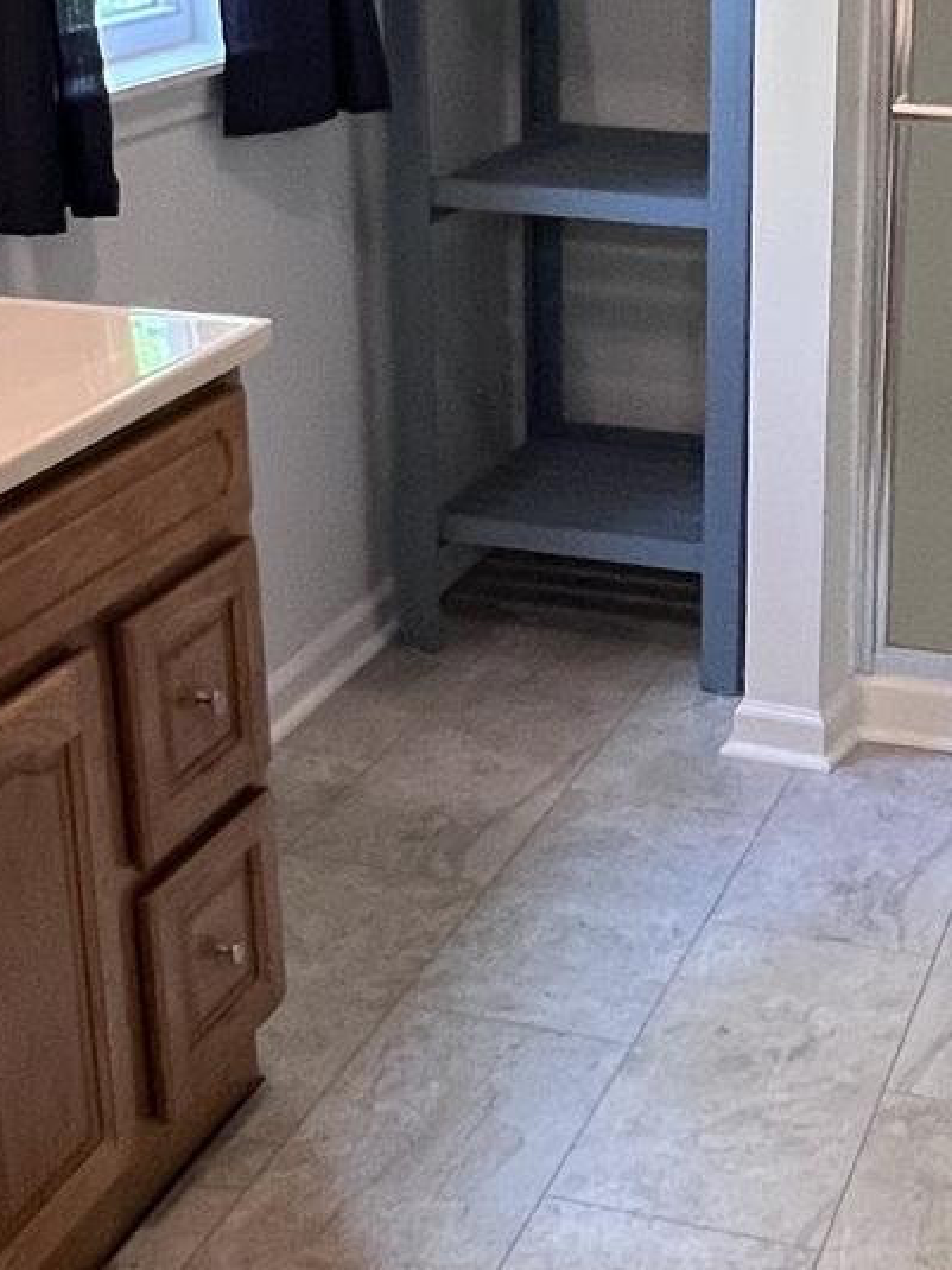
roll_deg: -1.1
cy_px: 491
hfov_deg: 25.7
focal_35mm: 56
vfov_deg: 34.2
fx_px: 2054
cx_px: 743
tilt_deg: -18.6
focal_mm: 1.57
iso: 320
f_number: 1.8
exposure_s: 1/60
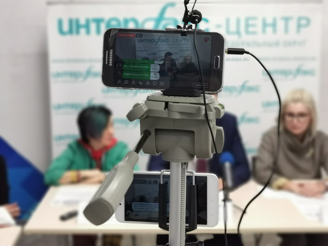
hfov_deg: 35.5
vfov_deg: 27.0
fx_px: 512
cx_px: 164
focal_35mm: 54
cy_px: 123
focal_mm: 5.56
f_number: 4
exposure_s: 1/100
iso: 160
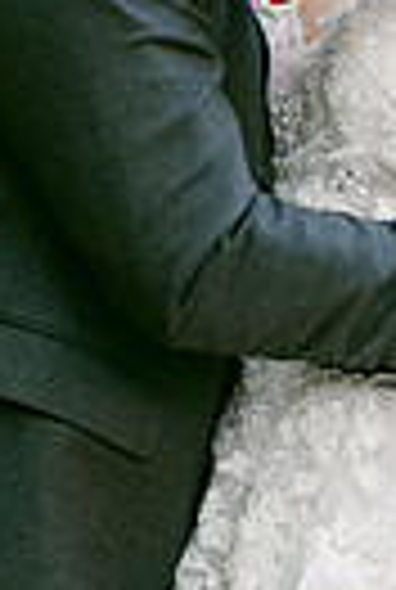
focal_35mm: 171
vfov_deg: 11.9
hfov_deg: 8.1
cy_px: 95
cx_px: 331
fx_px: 2806
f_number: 2
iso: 125
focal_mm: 50
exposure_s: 1/125
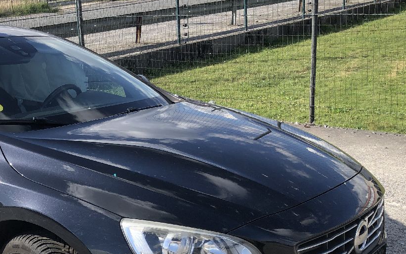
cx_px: 55
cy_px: 182
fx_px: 642
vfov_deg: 22.2
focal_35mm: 58
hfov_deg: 33.6
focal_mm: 3.99
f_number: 1.8
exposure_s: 1/1043
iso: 20
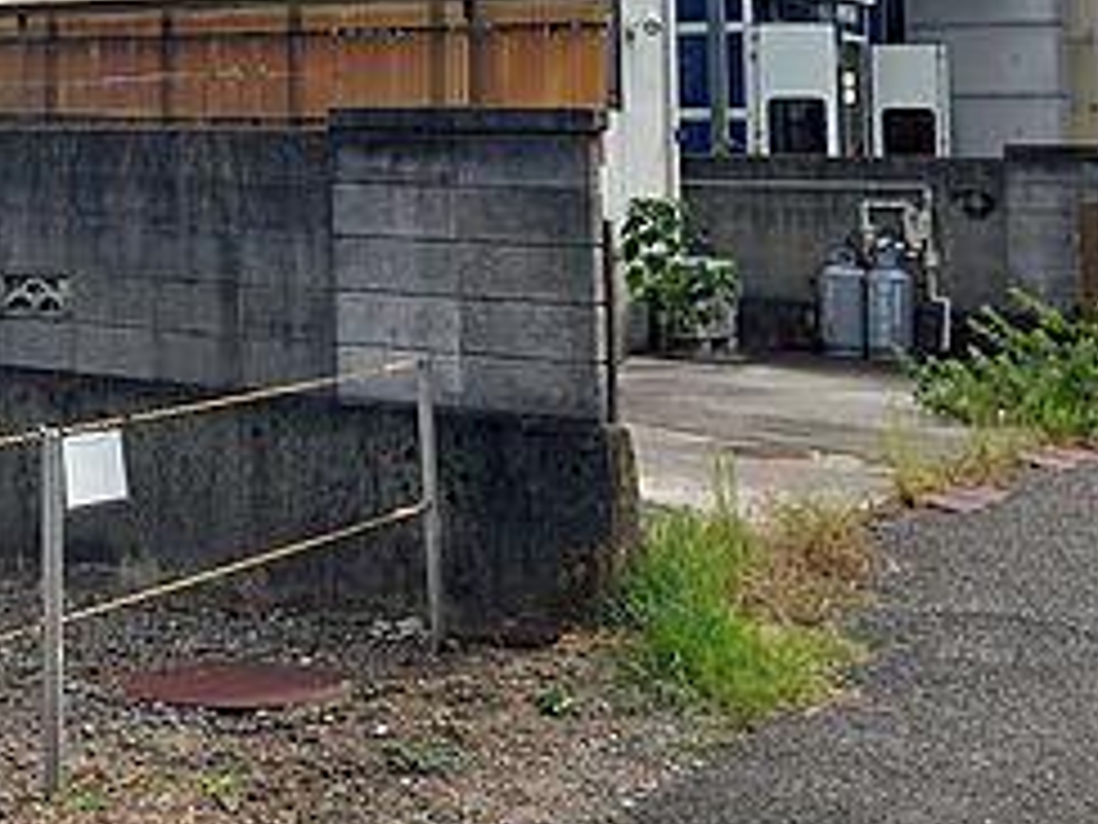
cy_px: -50
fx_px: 1871
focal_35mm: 59
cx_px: 36
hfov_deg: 30.7
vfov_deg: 23.5
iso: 40
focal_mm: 5.23
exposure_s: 1/1644
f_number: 1.8
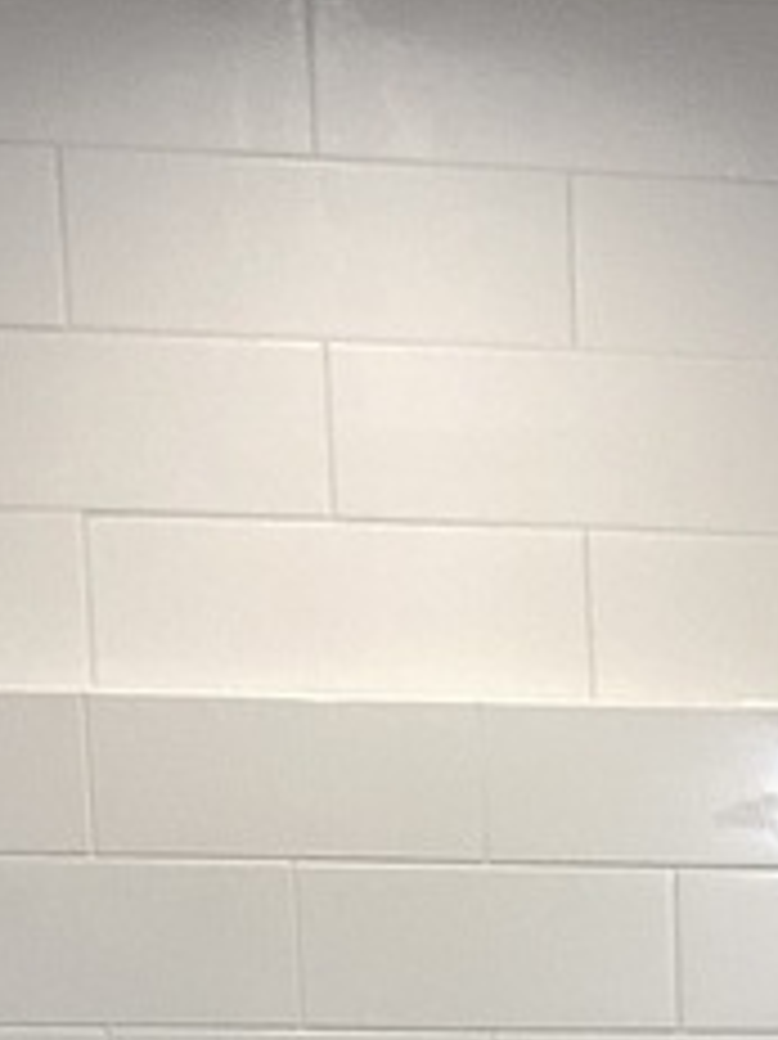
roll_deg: -0.6
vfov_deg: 11.7
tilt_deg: -13.2
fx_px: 4349
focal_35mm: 145
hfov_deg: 10.0
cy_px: 2323
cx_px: 1057
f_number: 2.4
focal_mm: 3.3
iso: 64
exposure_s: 1/60
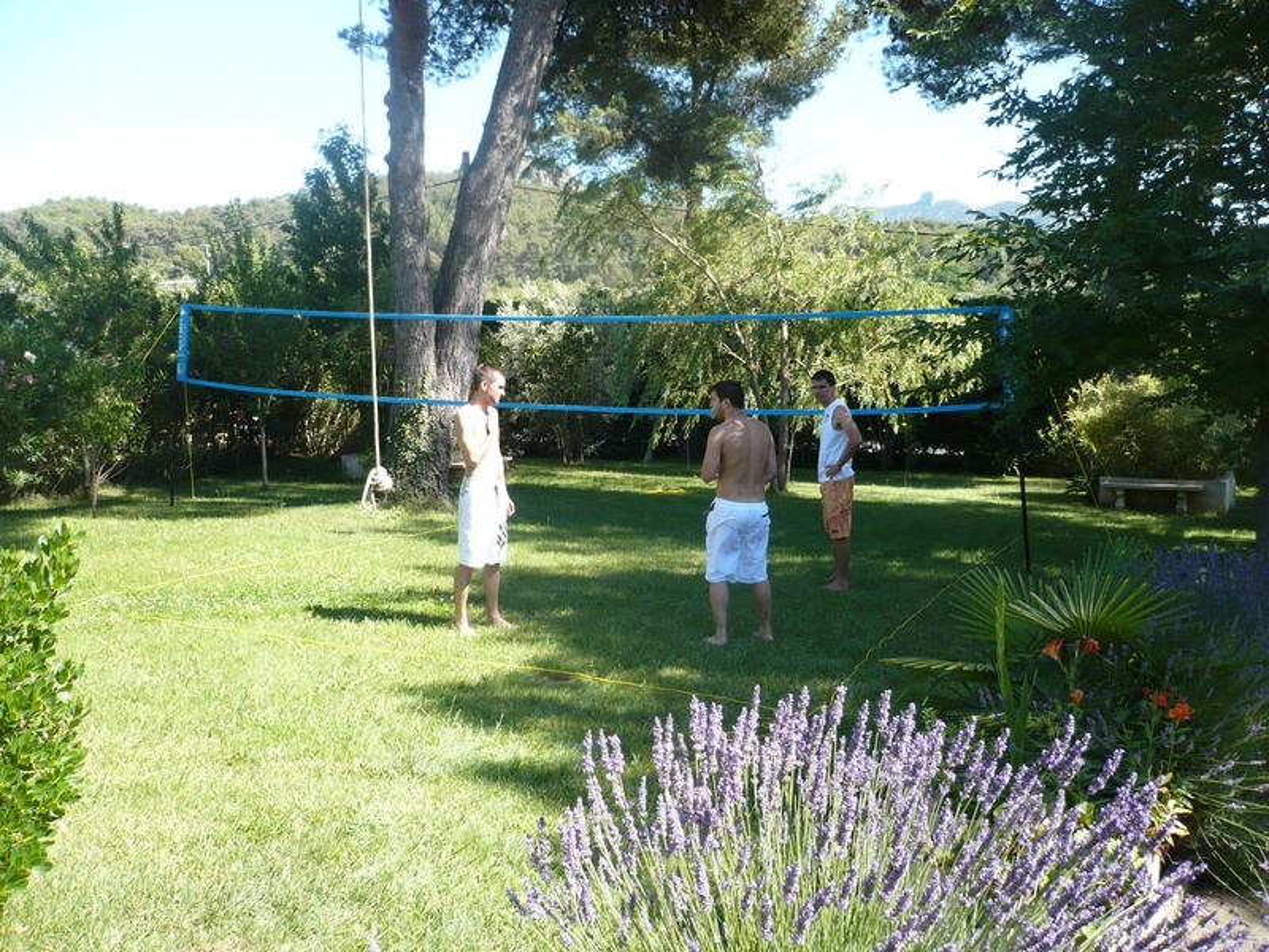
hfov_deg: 52.6
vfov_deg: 40.7
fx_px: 1283
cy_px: 476
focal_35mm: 35
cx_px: 634
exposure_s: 1/320
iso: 100
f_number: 2.8
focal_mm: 5.8
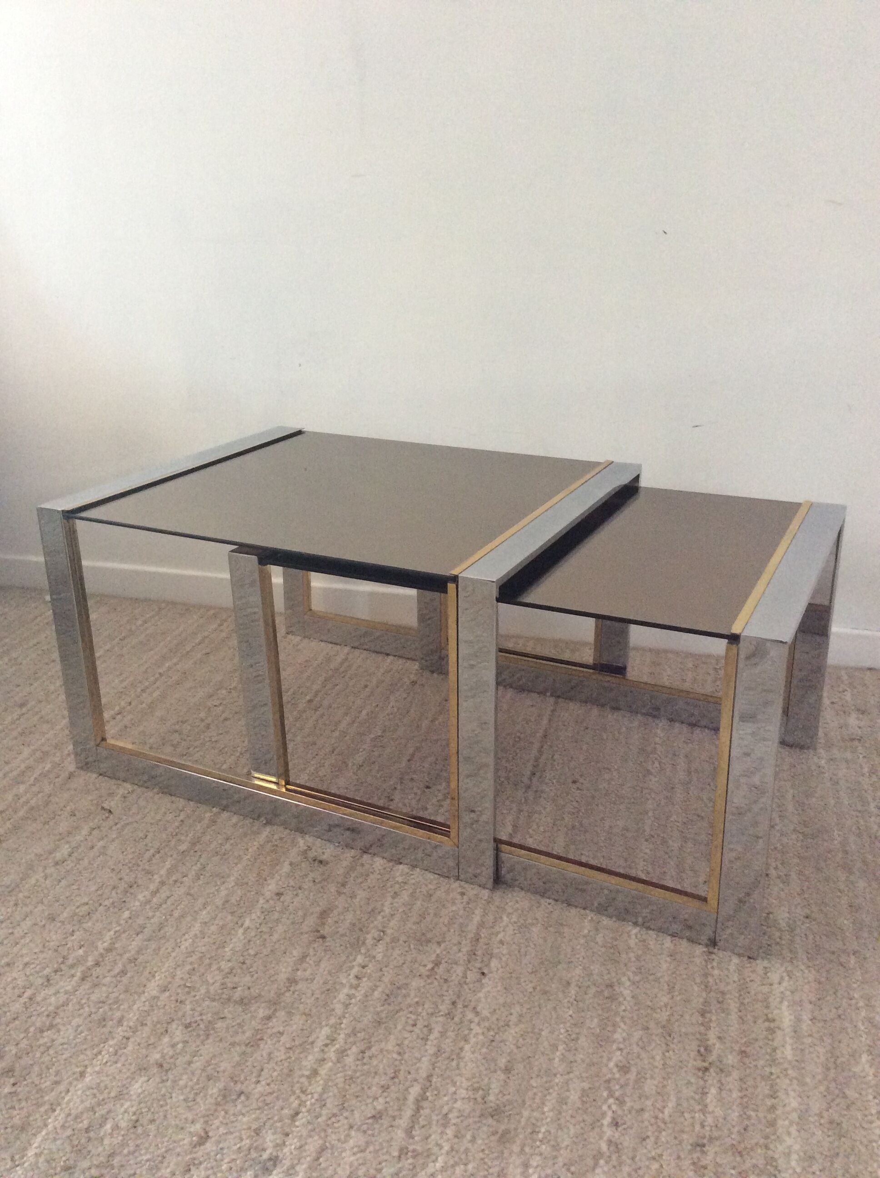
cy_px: 589
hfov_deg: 44.1
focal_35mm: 32
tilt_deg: -21.0
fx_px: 1088
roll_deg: +1.2
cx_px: 440
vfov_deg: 56.9
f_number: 2.4
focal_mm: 3.3
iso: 200
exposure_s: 1/25
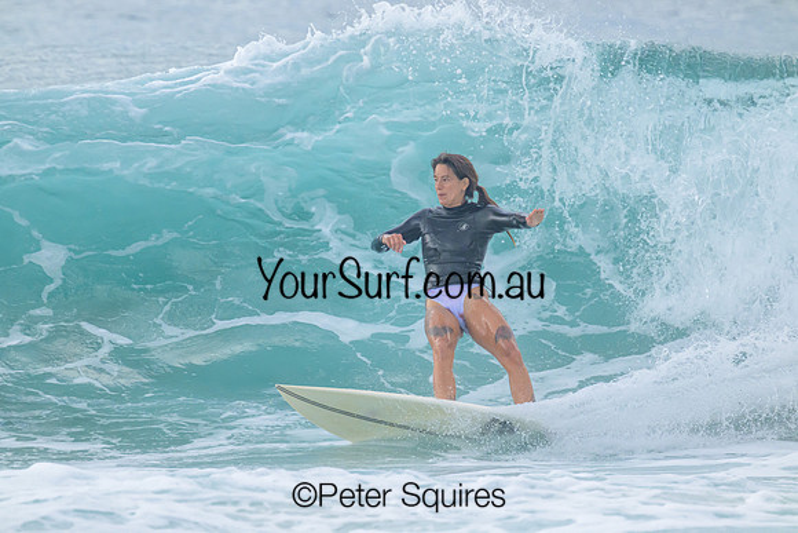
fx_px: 17737
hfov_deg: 2.6
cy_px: 266
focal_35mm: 800
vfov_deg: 1.7
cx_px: 399
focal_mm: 800
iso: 2200
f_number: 11
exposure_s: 1/2000
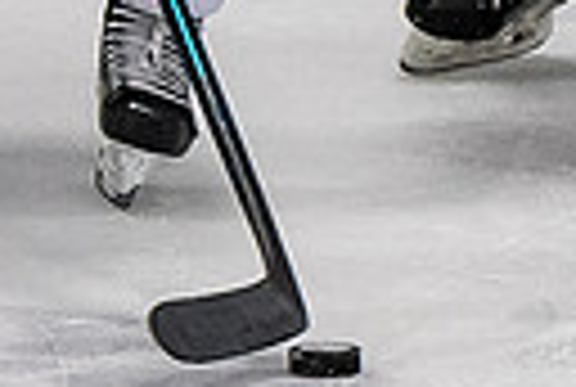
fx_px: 19020
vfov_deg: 1.2
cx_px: 365
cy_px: -342
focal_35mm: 1186
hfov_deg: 1.7
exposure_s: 1/800
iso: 2200
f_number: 3.5
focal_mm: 102
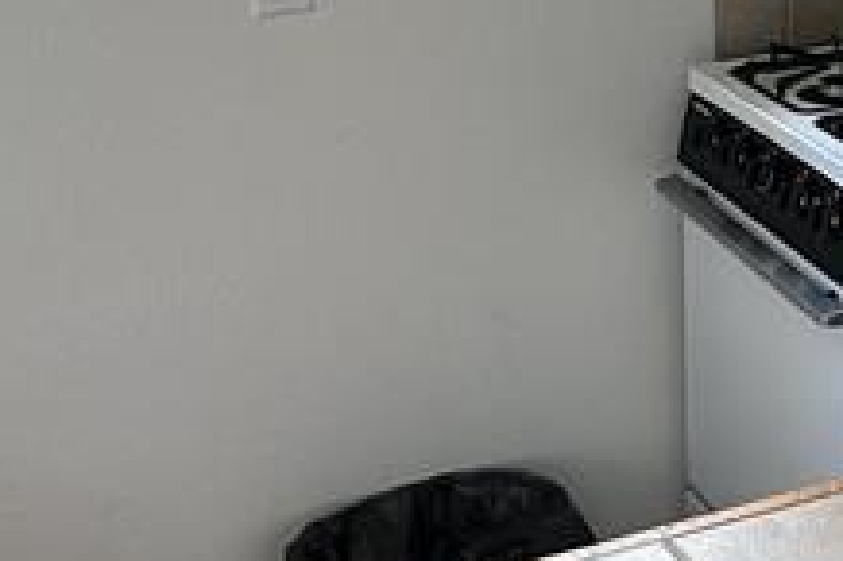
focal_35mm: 88
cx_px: 770
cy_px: 120
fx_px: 2059
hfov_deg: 22.5
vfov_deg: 15.4
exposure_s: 1/121
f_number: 1.78
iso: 200
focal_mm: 6.86
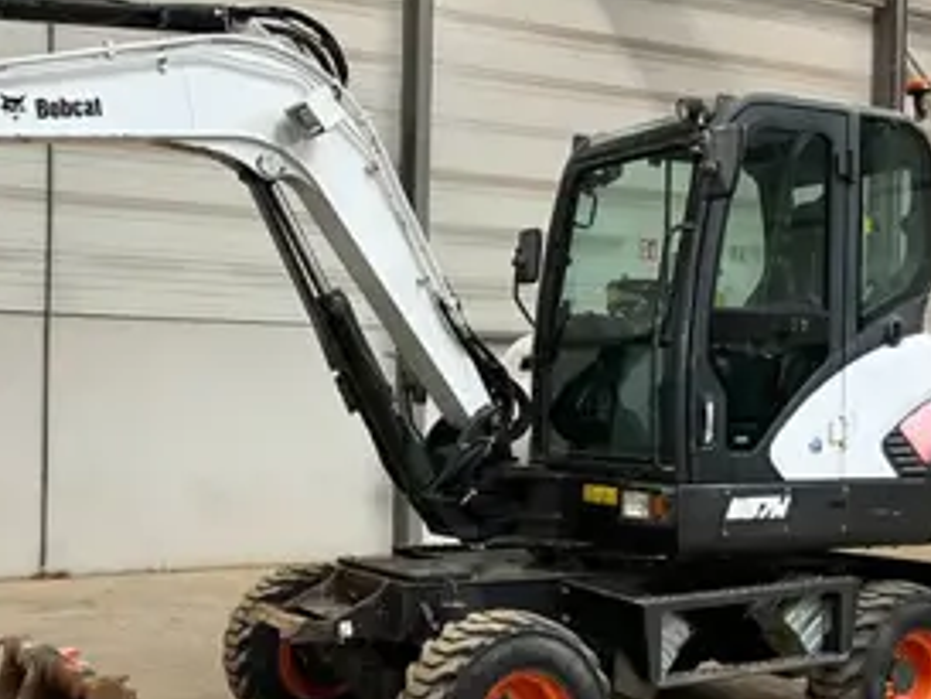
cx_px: 321
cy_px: 416
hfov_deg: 37.1
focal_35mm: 51
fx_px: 1372
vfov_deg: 28.5
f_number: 1.8
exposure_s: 1/60
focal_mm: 3
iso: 125
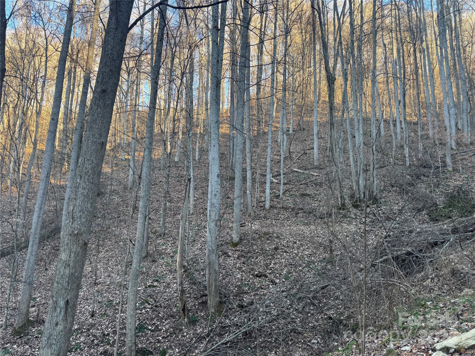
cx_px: 238
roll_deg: -3.2
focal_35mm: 24
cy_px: 178
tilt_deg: +12.0
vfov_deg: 56.8
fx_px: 329
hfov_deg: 71.6
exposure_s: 1/121
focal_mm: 6.76
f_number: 1.78
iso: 64
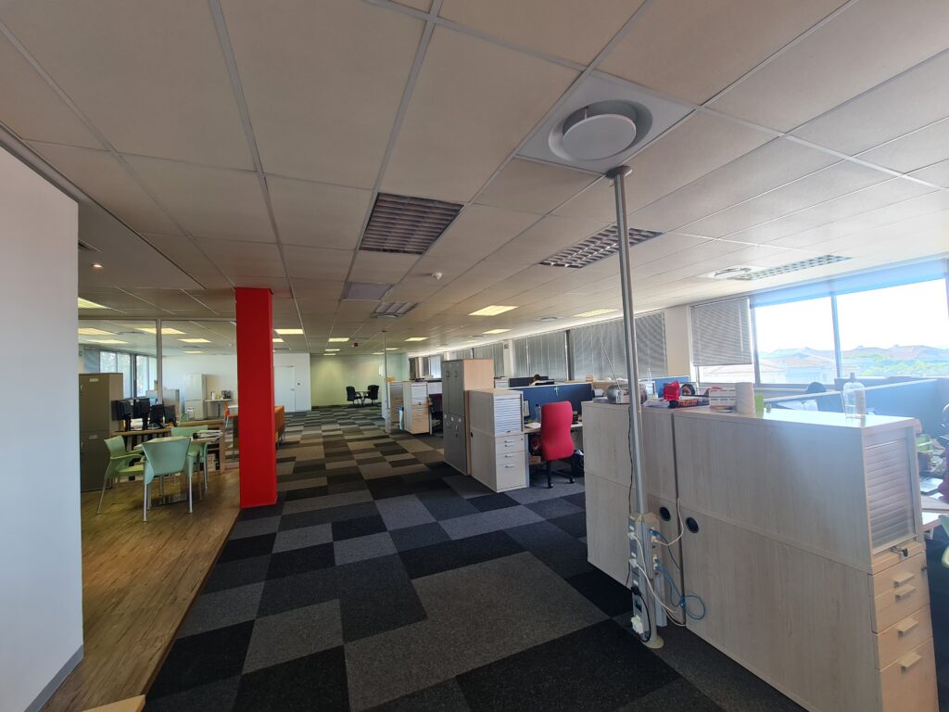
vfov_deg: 89.9
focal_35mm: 13
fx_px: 356
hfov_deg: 106.2
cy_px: 356
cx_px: 474
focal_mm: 2.2
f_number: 2.2
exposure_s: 1/50
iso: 64
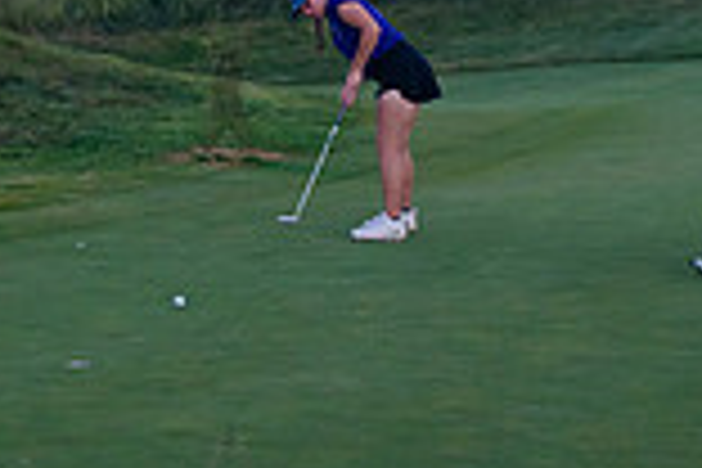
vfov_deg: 10.5
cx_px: 225
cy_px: 70
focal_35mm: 130
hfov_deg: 15.7
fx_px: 2535
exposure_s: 1/1250
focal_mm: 35
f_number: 3.5
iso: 640
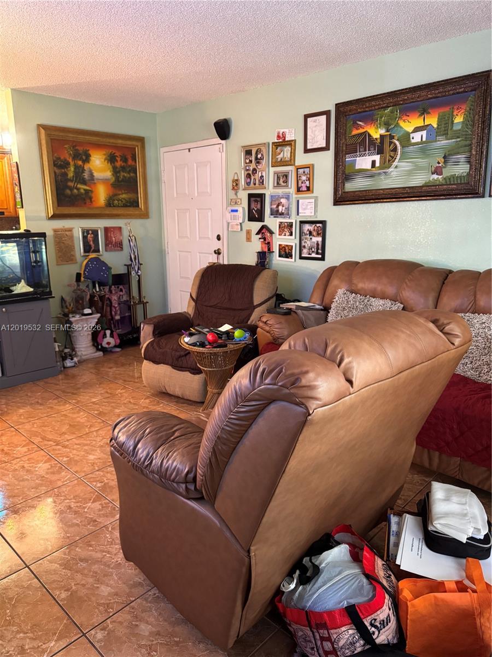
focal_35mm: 24
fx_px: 455
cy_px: 328
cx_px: 246
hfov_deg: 56.8
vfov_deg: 71.6
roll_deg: +0.7
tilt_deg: -13.2
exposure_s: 1/40
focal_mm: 6.76
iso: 640
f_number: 1.78
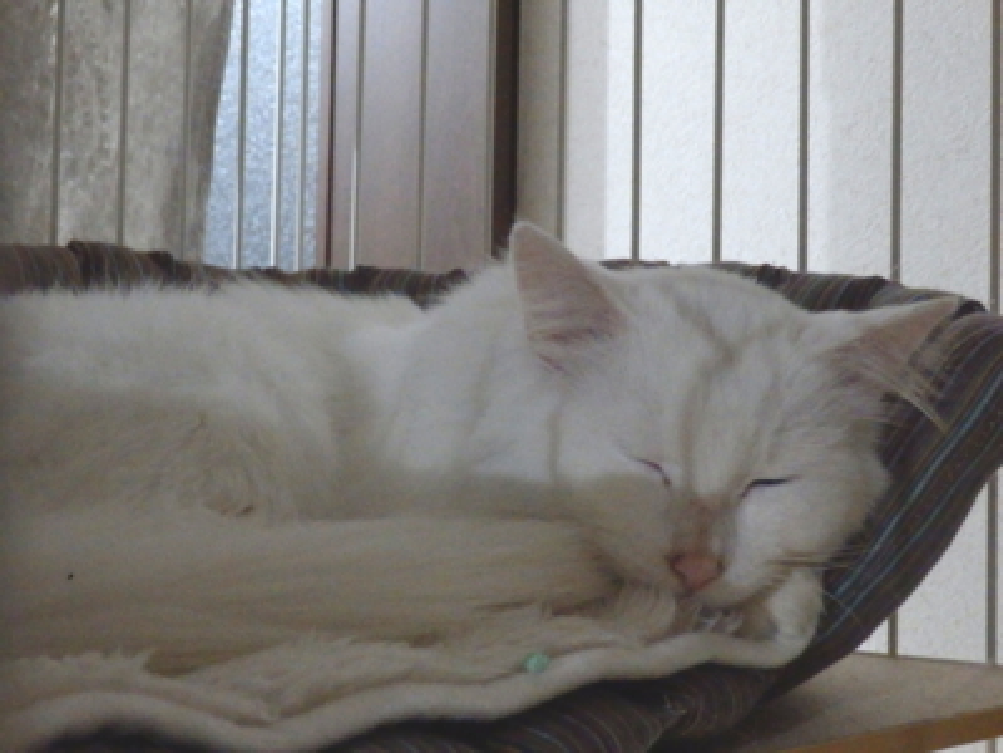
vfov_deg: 29.7
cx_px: 502
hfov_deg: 38.9
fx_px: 1420
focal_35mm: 49
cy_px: 376
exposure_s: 1/15
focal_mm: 8.9
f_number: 4
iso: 1600
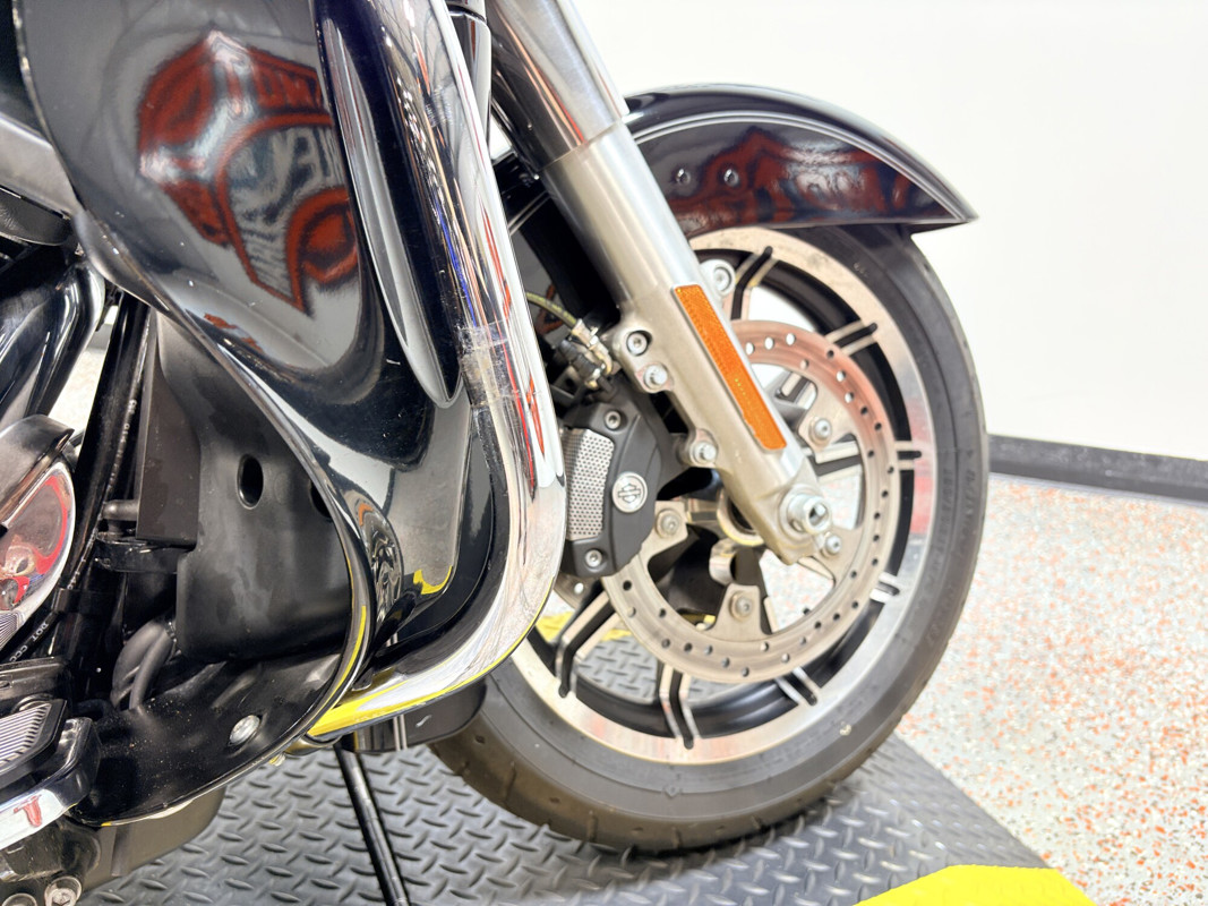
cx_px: 604
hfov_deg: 67.3
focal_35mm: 26
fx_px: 907
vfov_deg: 53.1
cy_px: 453
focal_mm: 5.96
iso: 64
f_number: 1.6
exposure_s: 1/60
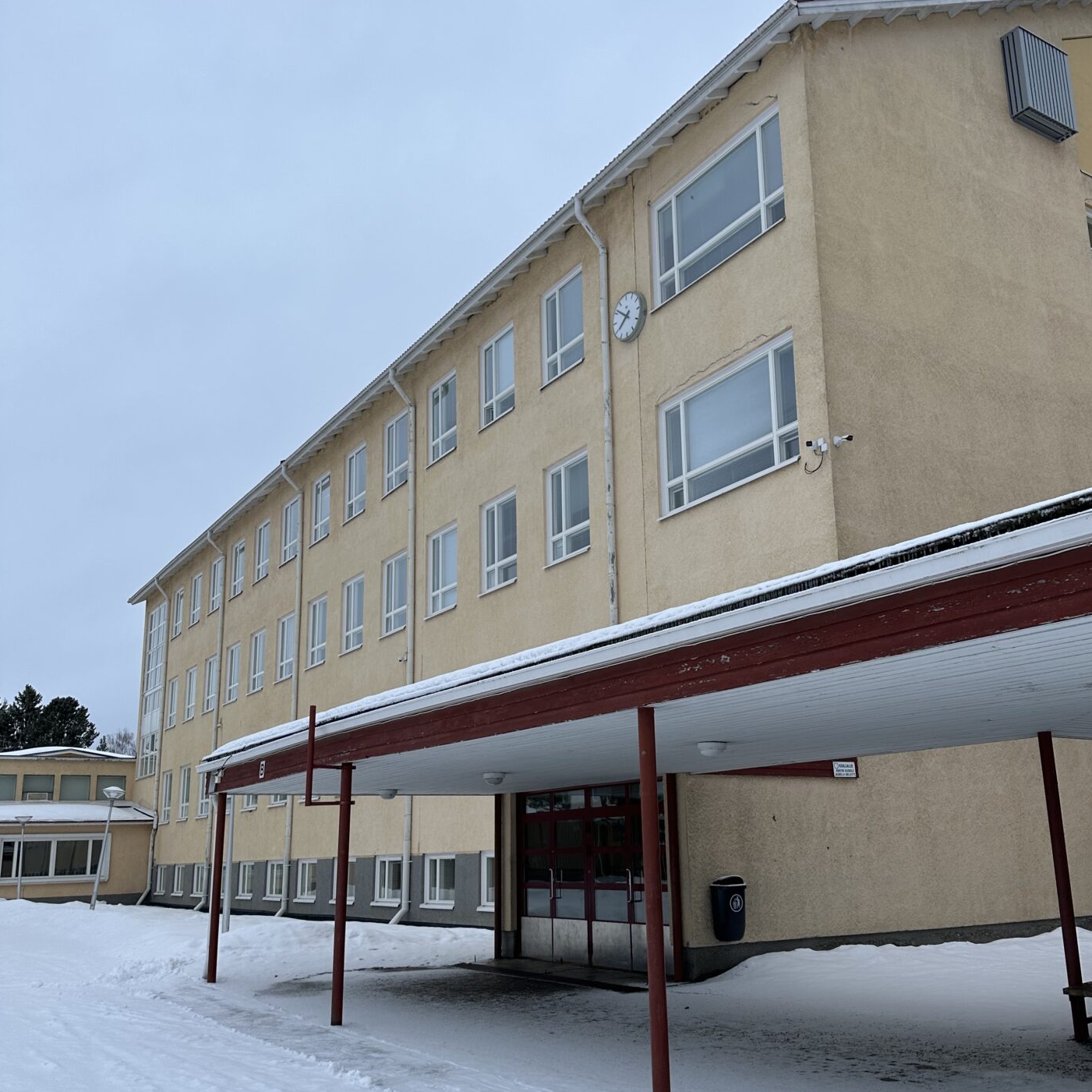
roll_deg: +0.9
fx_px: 1106
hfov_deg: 52.5
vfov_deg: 52.5
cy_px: 583
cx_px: 594
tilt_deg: +13.4
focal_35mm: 31
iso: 80
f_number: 1.78
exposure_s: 1/623
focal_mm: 6.86
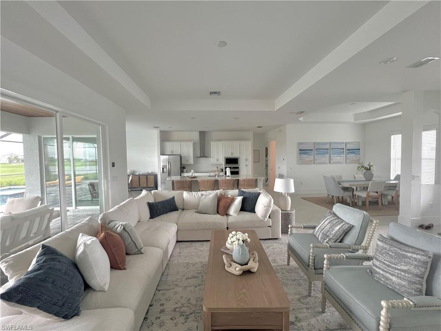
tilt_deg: -3.0
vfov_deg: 89.9
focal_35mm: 13
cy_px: 166
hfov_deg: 106.2
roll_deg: +0.3
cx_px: 220
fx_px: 166
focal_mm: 1.57
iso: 320
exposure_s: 1/60
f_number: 1.8
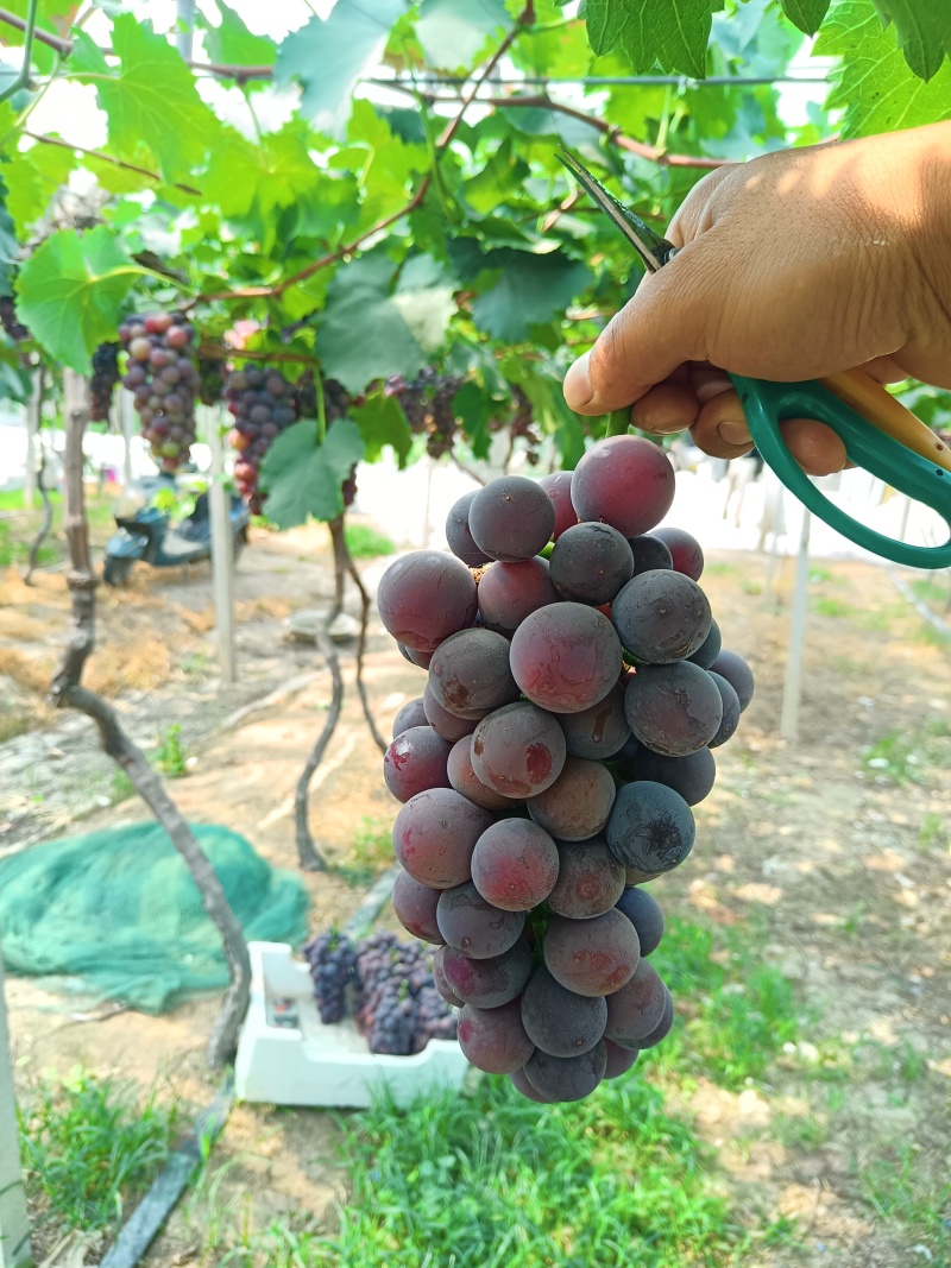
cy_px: 634
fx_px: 953
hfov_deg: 53.1
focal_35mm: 26
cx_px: 476
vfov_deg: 67.3
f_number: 1.8
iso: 168
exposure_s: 1/100
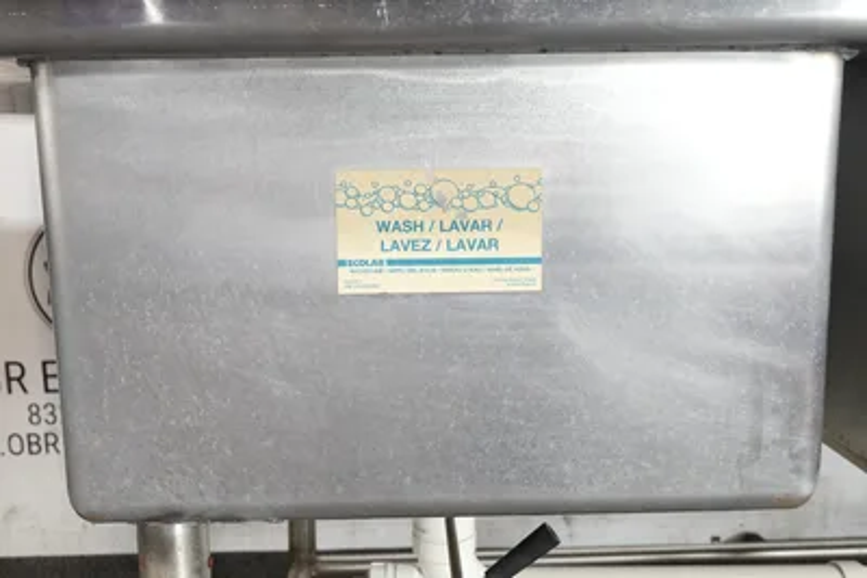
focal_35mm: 36
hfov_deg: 53.1
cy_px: 289
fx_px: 867
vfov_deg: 36.9
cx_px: 434
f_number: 3.5
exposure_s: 1/40
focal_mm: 13.29
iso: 1250
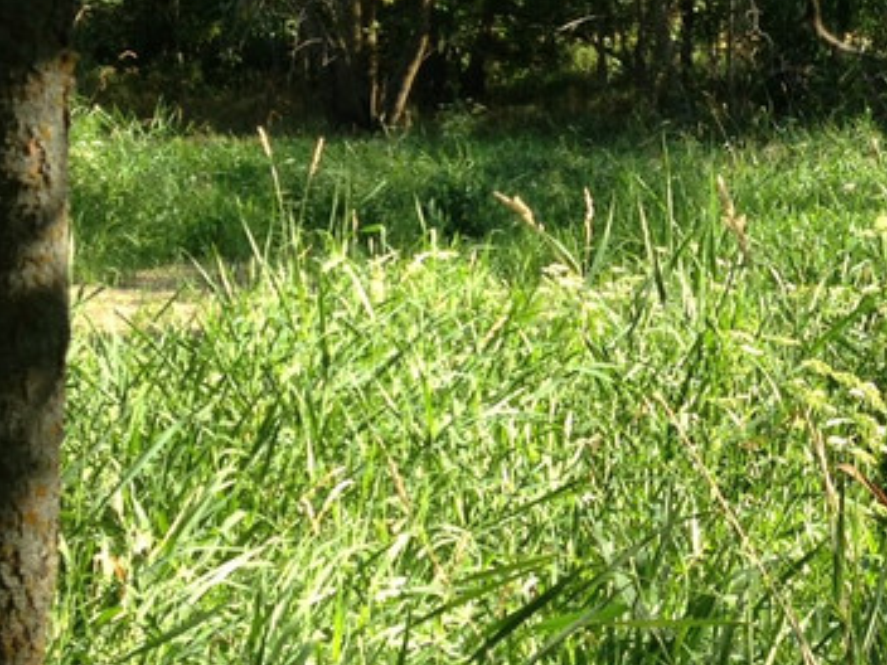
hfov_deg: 19.1
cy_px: 322
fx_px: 2562
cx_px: 891
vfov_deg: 14.8
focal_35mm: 100
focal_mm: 4.13
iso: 50
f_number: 2.4
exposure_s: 1/256
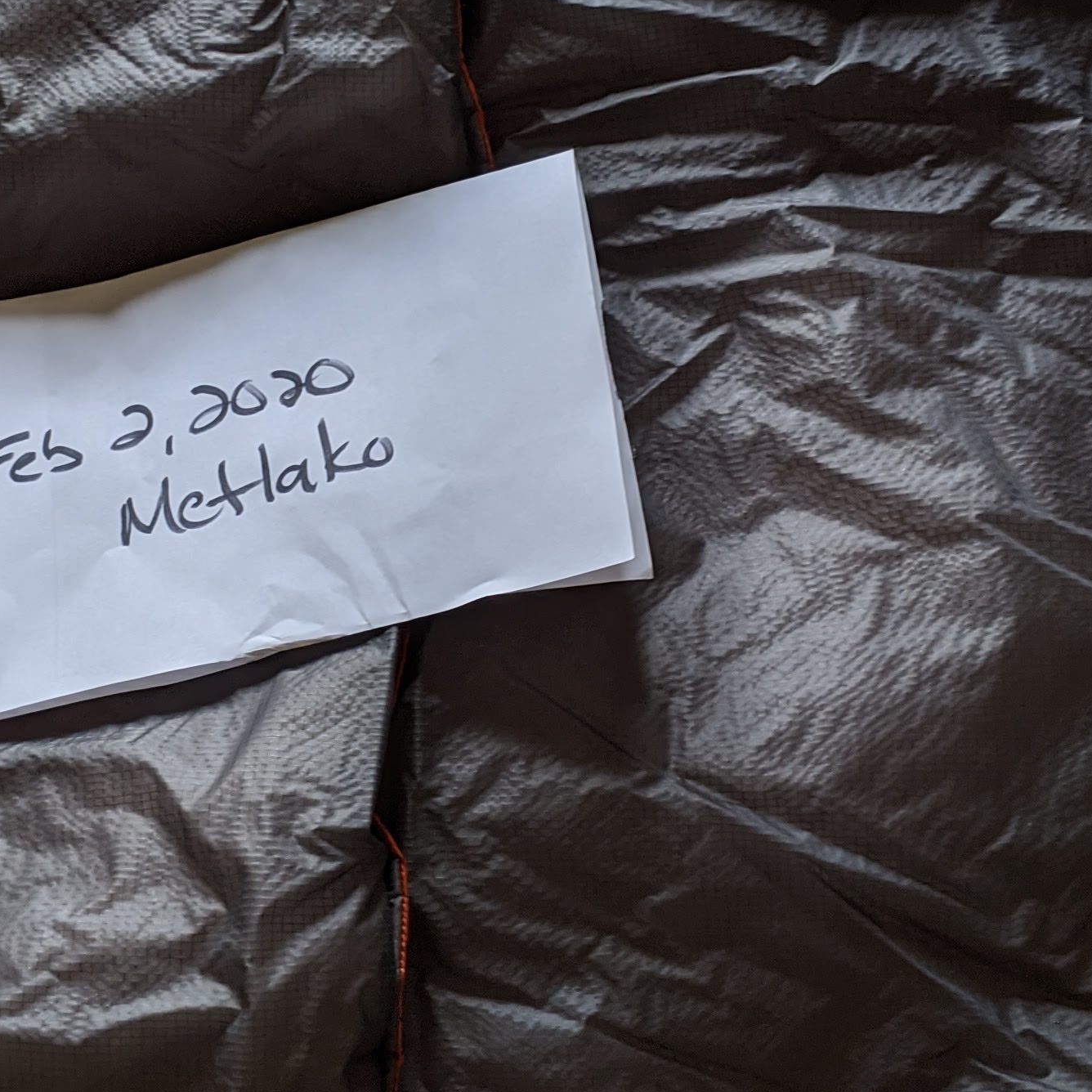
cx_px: 436
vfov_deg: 23.9
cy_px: 415
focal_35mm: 72
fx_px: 2570
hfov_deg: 24.0
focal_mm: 4.44
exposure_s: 1/24
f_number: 1.8
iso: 90
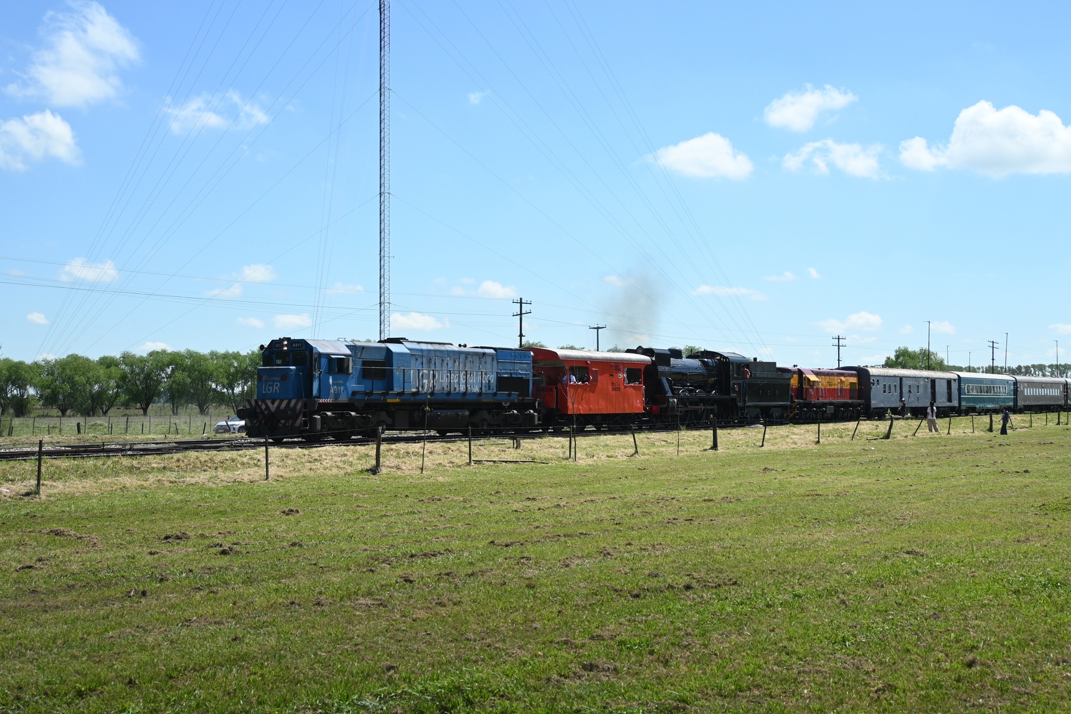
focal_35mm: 49
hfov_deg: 40.7
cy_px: 332
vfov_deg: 27.8
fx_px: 1445
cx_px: 557
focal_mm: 29
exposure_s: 1/800
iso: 100
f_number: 4.8
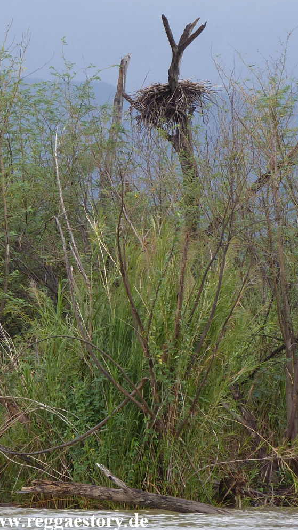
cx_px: 170
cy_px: 264
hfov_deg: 4.9
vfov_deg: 8.6
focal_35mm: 250
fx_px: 3512
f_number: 4
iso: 100
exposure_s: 1/500
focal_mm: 41.1
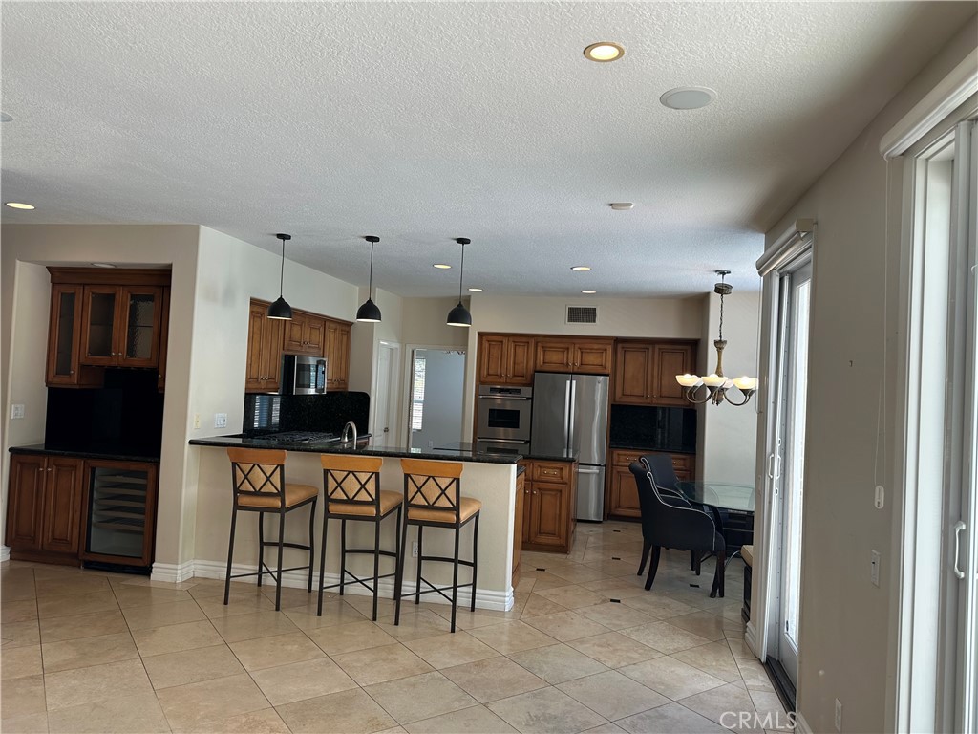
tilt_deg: +3.2
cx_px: 489
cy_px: 367
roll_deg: -2.2
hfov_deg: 71.6
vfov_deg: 56.8
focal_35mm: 24
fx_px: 678
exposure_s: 1/176
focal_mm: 6.86
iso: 64
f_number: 1.78
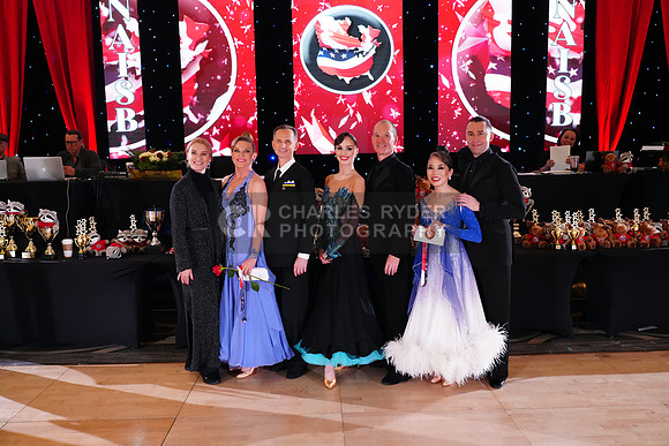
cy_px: 223
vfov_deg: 41.1
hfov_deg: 58.7
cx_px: 334
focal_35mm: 32
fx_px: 595
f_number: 4
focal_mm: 32
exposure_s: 1/250
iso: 4000
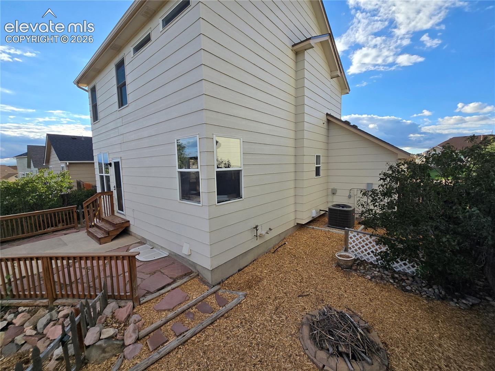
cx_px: 248
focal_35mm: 13
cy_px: 186
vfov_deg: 89.9
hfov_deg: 106.2
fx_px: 186
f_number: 2.2
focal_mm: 2.2
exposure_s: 1/1488
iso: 50
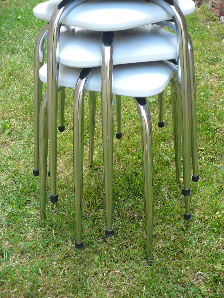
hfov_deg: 38.7
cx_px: 112
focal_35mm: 37
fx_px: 319
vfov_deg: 50.1
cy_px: 149
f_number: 2.8
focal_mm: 6.1
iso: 100
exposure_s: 1/40
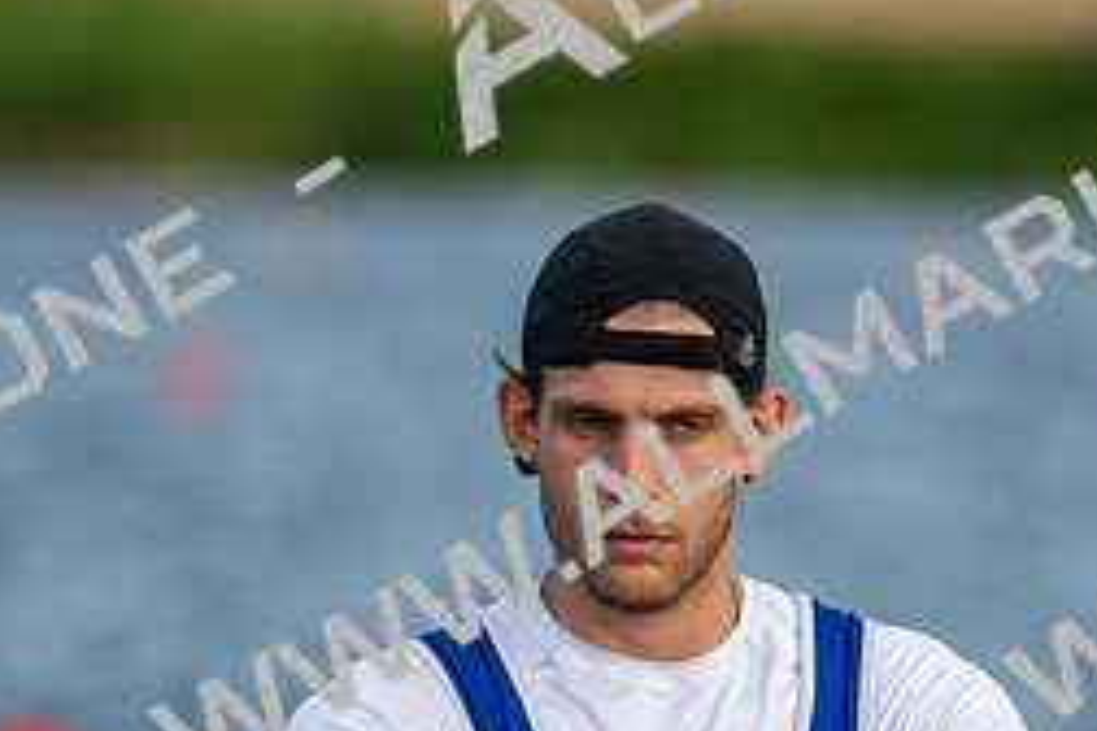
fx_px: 28032
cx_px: 688
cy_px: 790
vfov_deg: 1.5
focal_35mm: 920
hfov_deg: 2.2
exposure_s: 1/2500
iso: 560
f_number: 4.5
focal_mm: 400
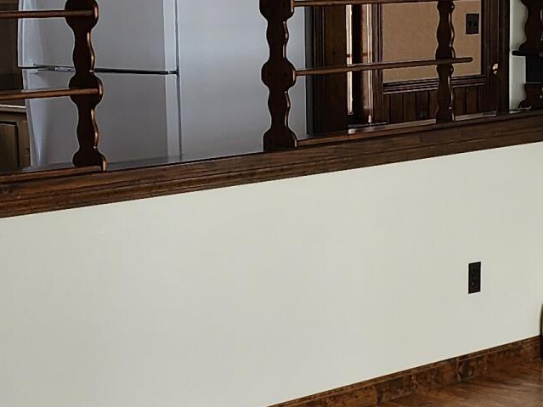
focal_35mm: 108
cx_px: 326
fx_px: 1694
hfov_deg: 18.2
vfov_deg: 13.7
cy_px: 222
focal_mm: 6.4
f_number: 1.8
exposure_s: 1/180
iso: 40
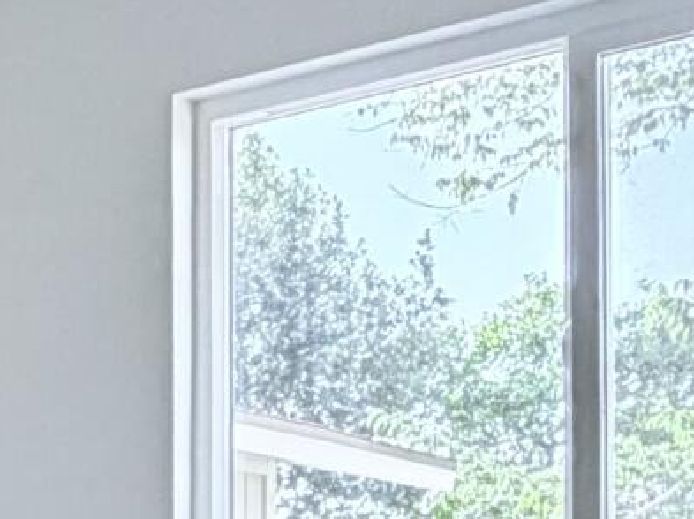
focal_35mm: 107
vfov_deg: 13.2
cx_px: -164
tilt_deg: +0.2
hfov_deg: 17.4
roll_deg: +0.2
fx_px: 2143
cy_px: 740
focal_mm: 2.22
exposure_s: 1/121
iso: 320
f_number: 2.2
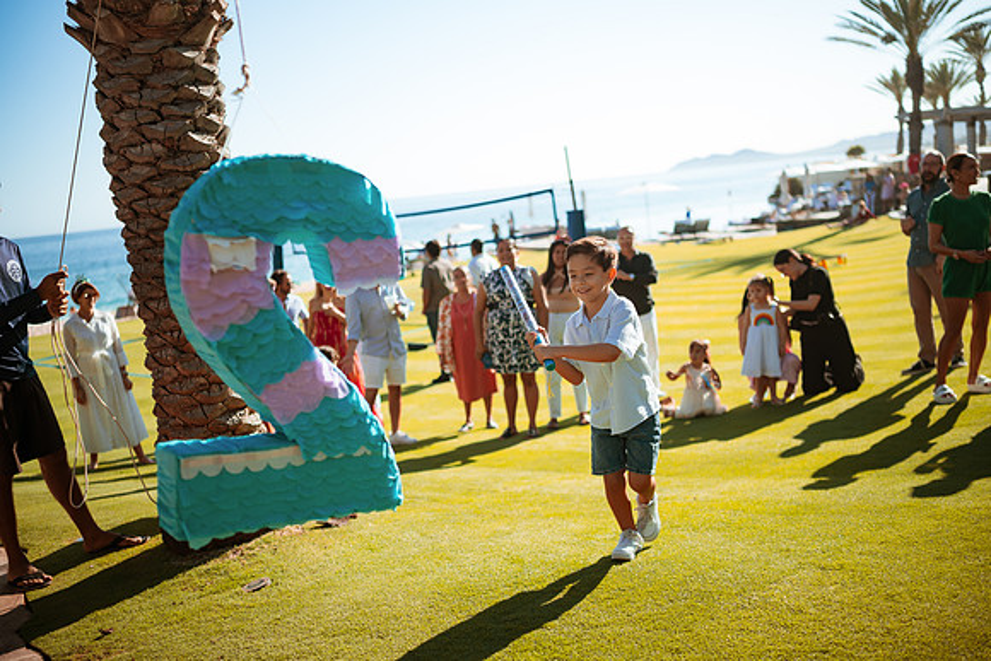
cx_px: 496
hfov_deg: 54.4
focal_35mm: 35
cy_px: 330
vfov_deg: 37.9
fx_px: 964
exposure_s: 1/2500
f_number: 1.8
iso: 100
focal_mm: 35
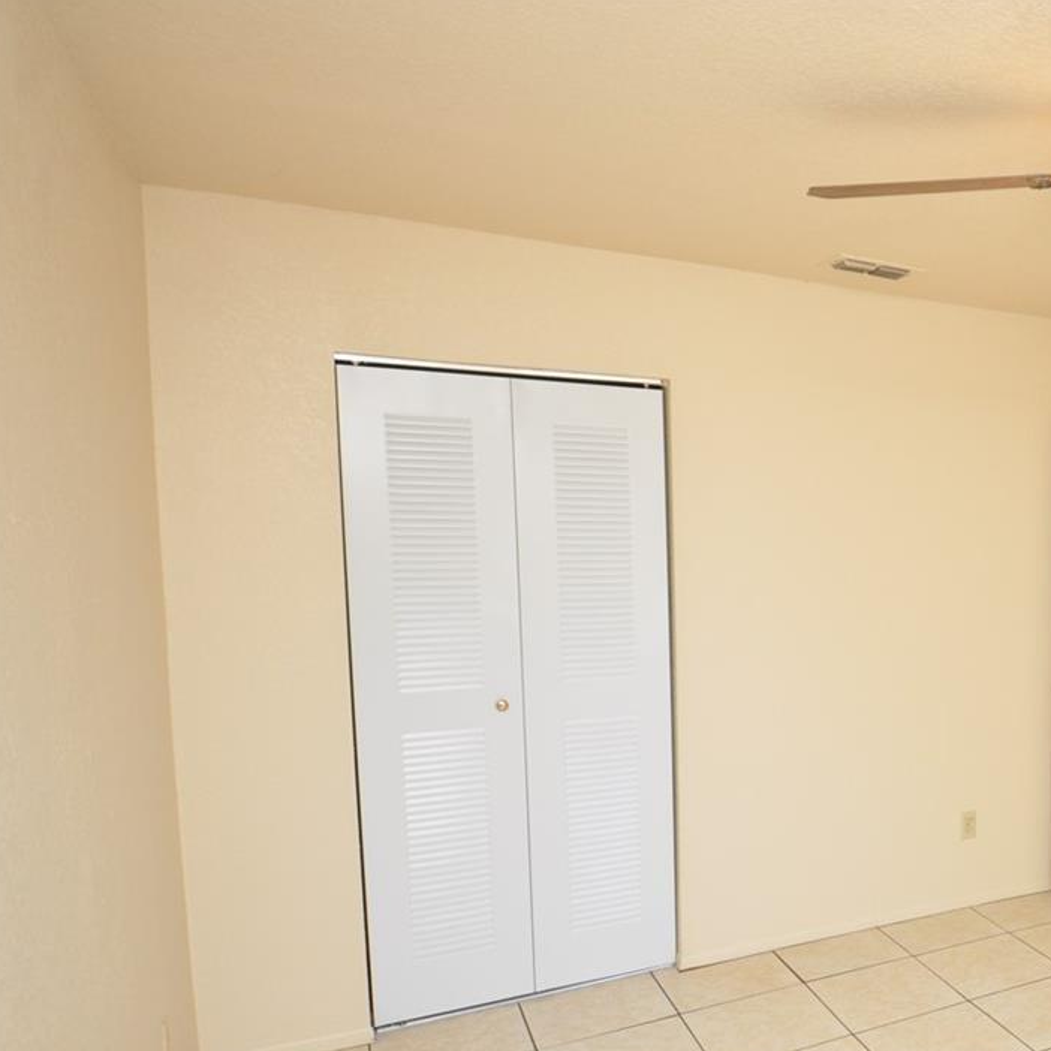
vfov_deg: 55.2
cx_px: 1084
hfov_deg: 45.5
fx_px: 996
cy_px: 636
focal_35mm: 29
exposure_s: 1/60
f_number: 4
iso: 450
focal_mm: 10
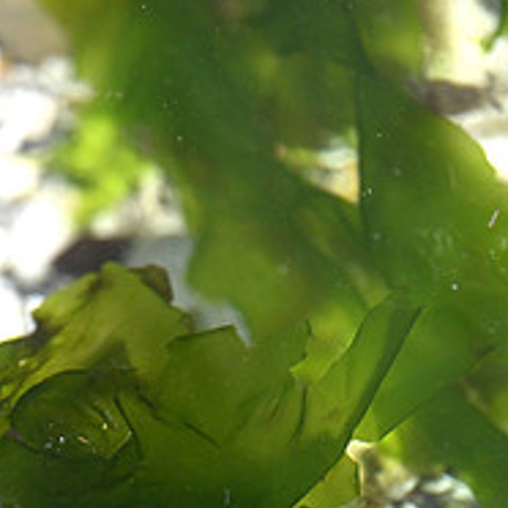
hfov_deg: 6.2
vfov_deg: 6.3
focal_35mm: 279
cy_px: 381
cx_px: -123
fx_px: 4632
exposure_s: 1/160
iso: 1400
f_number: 3.2
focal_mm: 105
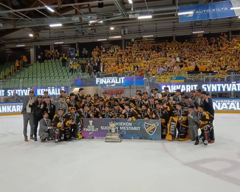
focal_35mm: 33
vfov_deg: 44.5
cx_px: 115
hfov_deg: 54.2
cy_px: 96
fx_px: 234
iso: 4121
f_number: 1.9
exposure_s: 1/900
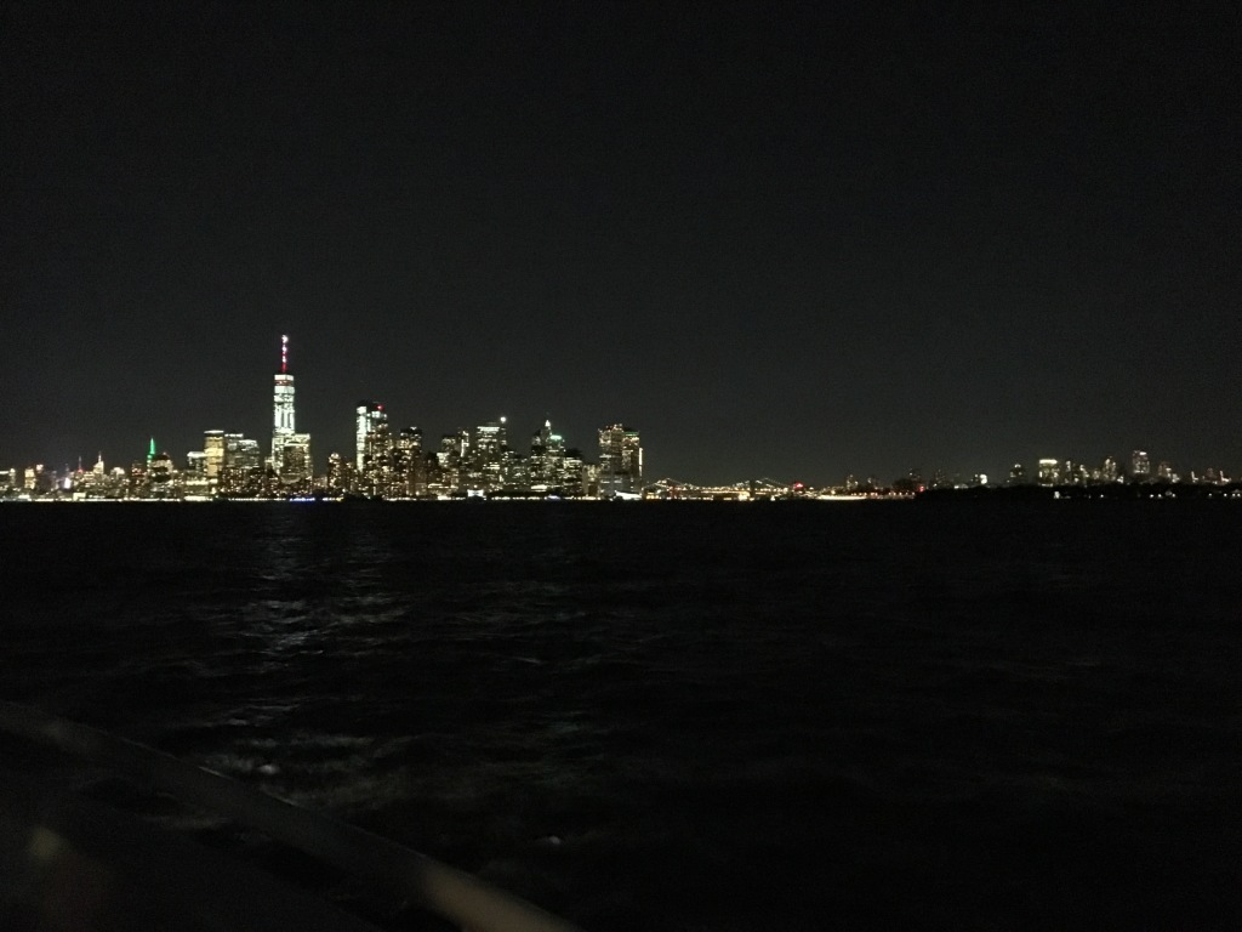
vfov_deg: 48.2
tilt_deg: +1.7
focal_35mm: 29
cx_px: 621
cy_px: 466
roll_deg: +0.5
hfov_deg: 61.7
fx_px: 1041
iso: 2000
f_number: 2.2
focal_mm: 4.15
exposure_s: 1/15
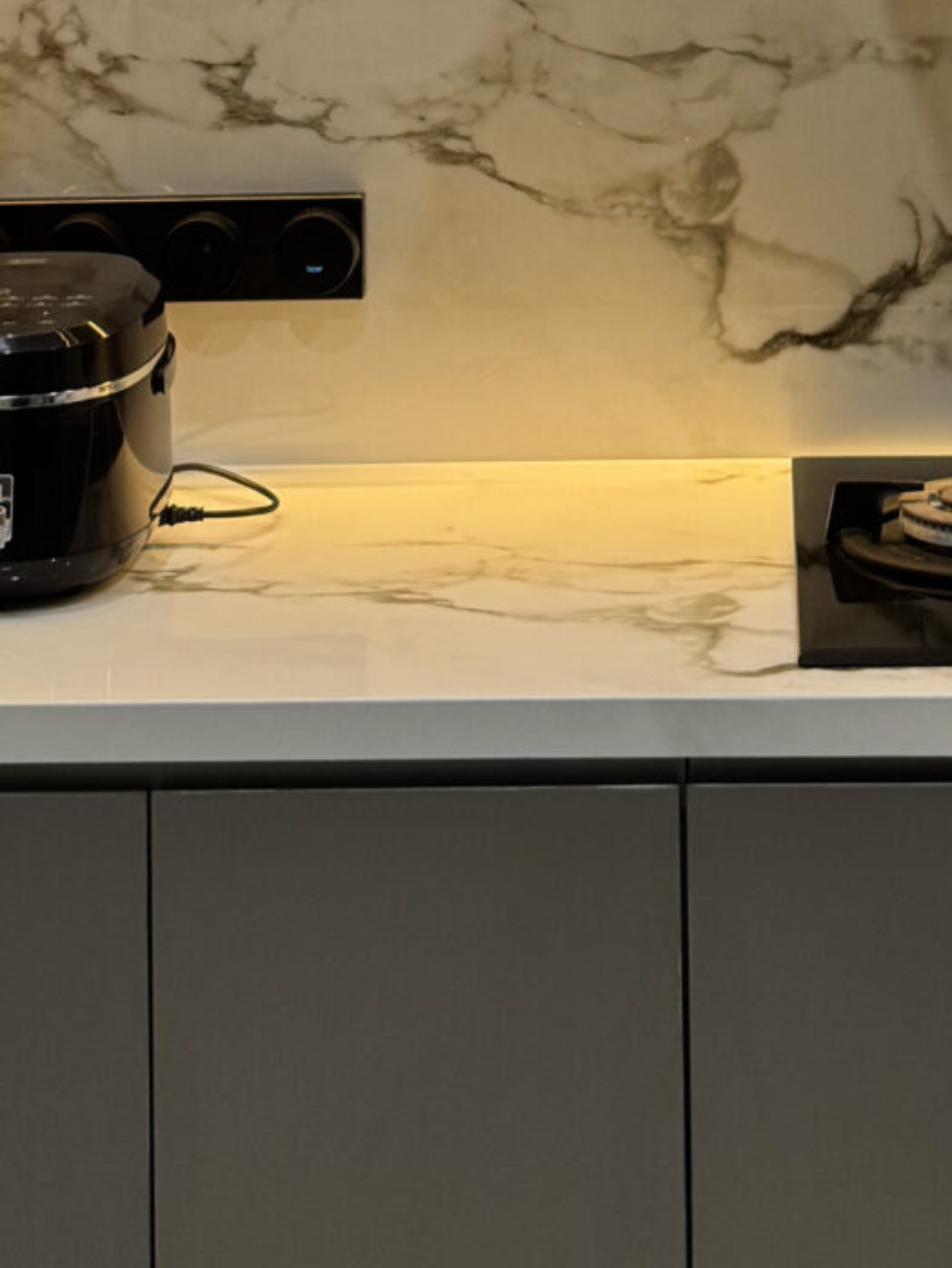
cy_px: -505
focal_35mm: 88
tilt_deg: +1.1
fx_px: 3225
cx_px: 727
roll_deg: +0.3
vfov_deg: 19.9
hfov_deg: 16.7
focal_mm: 6.76
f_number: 1.78
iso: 125
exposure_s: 1/50
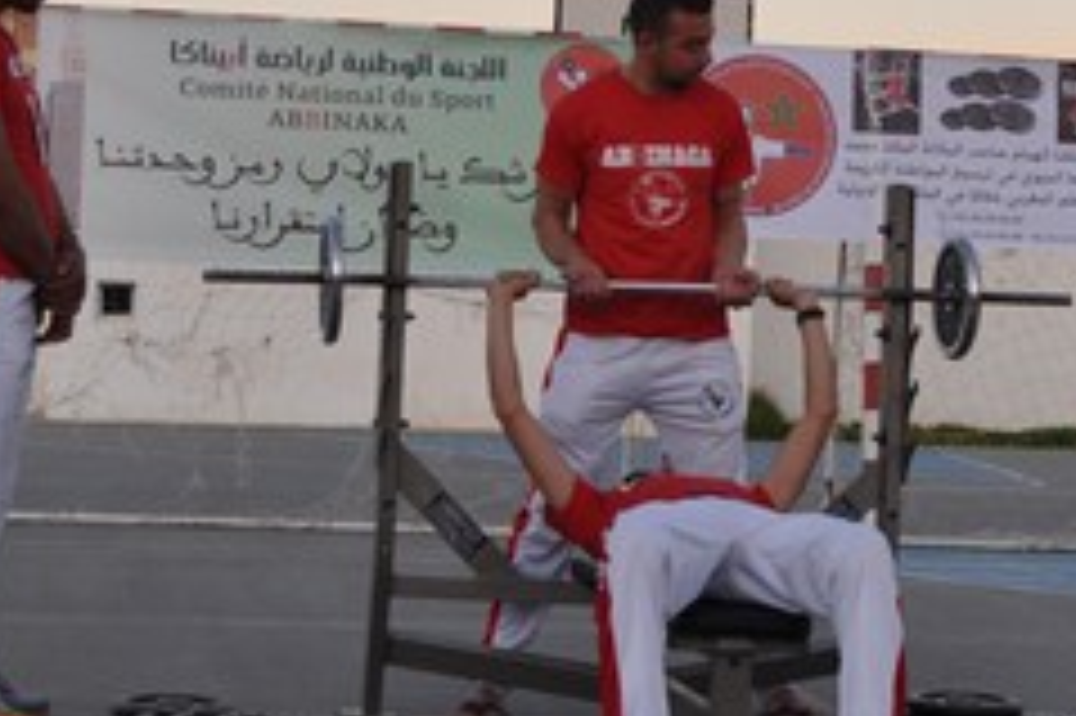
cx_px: 626
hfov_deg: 22.1
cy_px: 187
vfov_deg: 14.7
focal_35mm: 92
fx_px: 2758
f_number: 5.6
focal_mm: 23
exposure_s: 1/125
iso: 250
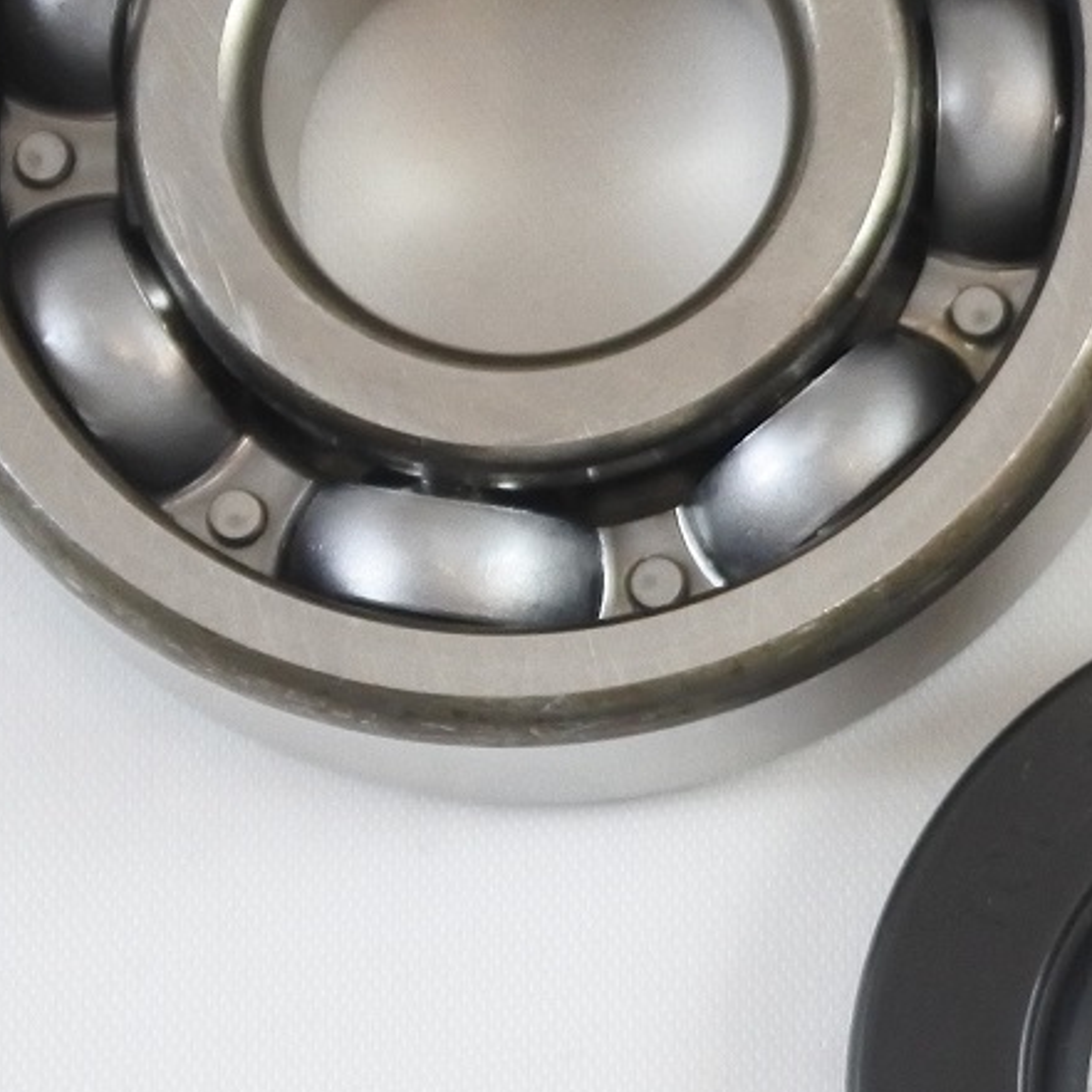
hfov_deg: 10.1
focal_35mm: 166
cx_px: 1707
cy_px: 521
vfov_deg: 10.5
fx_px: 5925
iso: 500
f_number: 4.5
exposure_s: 1/125
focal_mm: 18.4
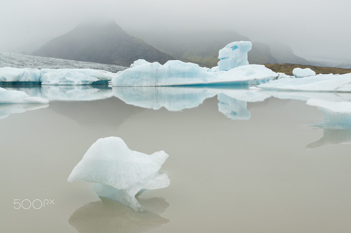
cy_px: 116
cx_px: 176
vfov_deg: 34.1
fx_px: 380
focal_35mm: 39
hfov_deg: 49.6
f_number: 11
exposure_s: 1/125
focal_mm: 26
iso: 200
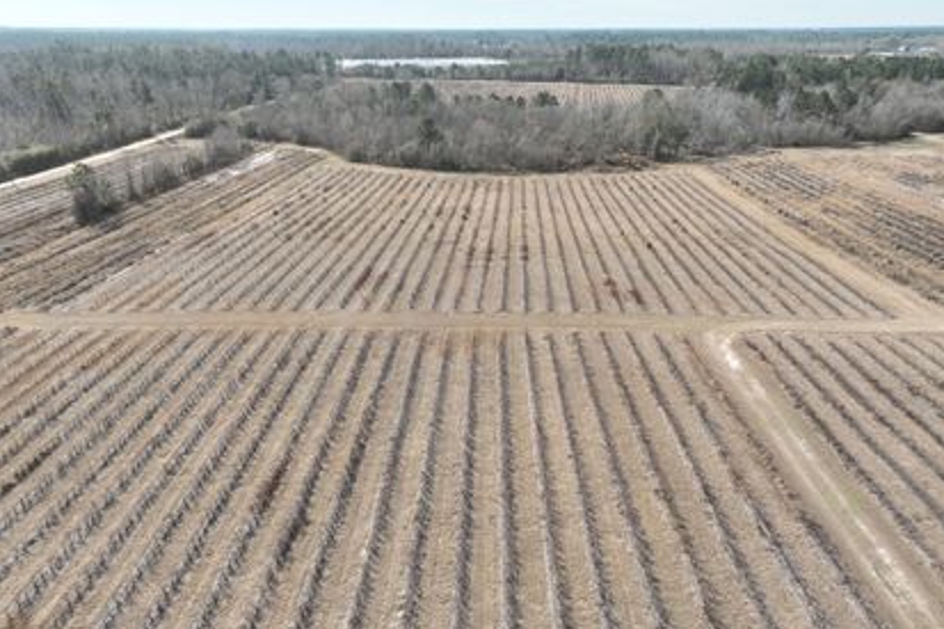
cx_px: 489
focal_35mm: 26
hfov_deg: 69.4
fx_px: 681
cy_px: 348
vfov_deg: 49.4
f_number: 2.8
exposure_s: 1/2000
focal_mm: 12.29
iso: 280
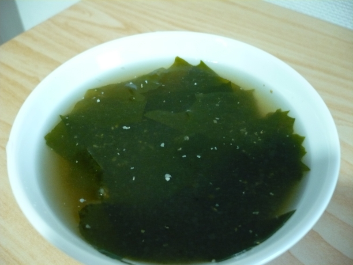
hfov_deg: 52.6
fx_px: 357
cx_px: 176
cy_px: 132
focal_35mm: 35
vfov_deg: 40.7
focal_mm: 5.8
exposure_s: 1/8
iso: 250
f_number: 2.8
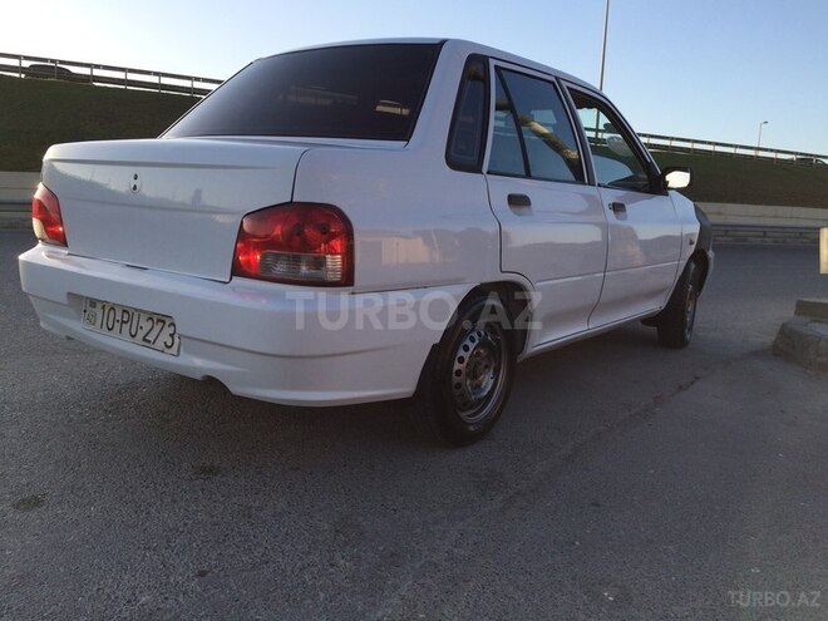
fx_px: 694
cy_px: 310
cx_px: 414
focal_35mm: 29
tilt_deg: -6.1
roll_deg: -2.5
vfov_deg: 48.2
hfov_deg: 61.7
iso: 32
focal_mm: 4.15
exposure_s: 1/873
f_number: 2.2
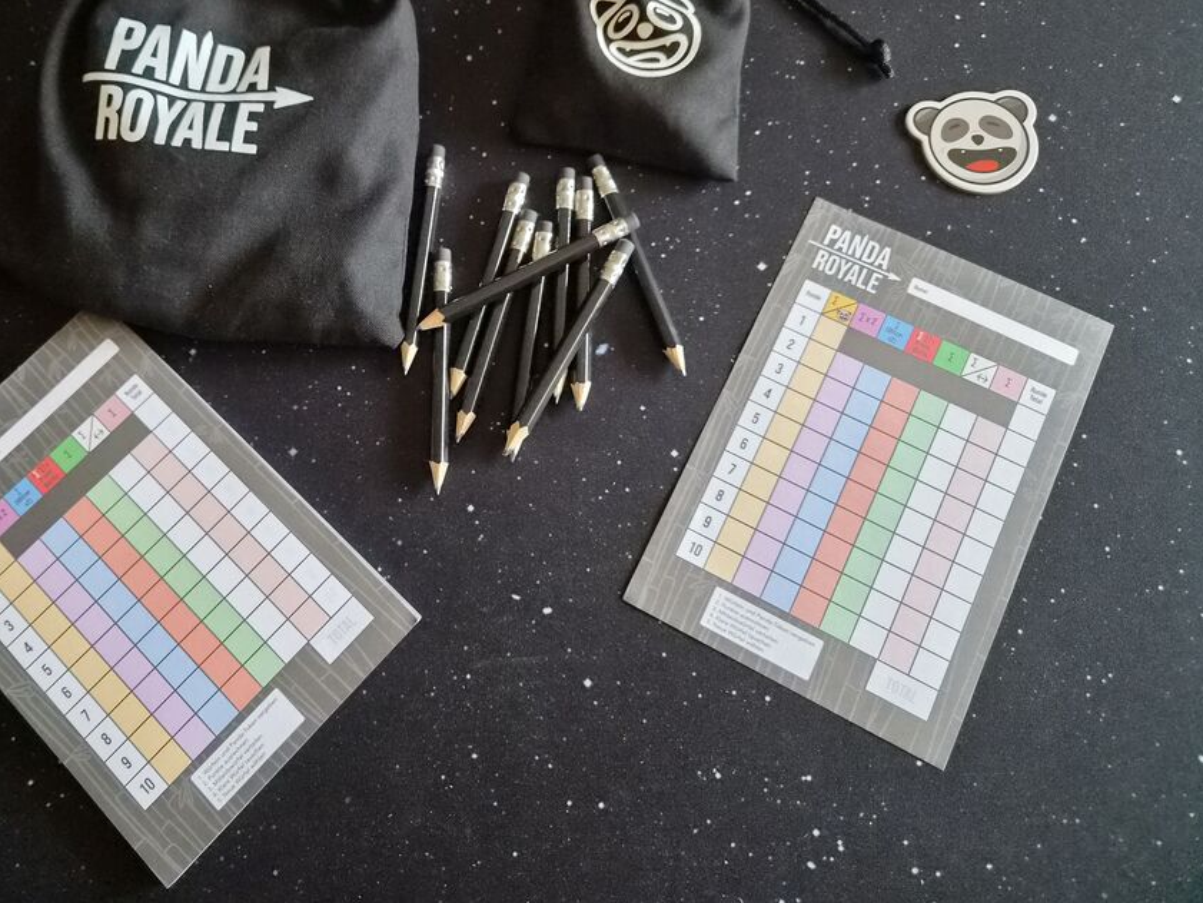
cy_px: 355
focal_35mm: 28
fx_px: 973
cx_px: 479
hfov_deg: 62.9
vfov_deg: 49.4
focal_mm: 5.4
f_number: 1.8
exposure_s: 1/100
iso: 1600
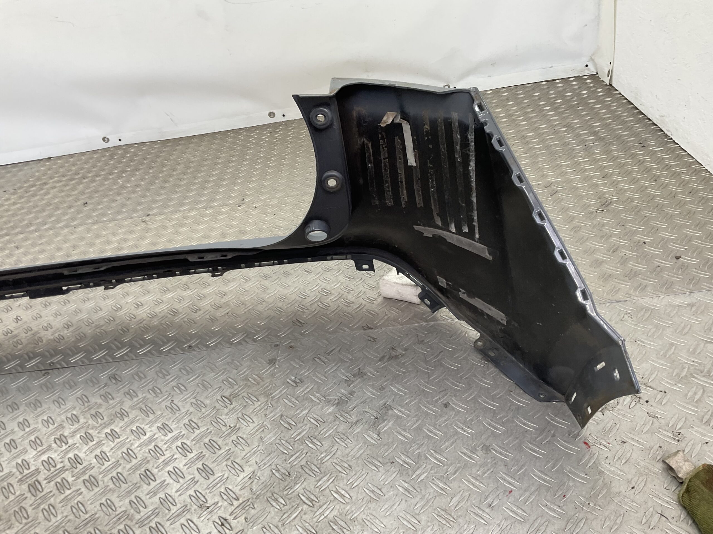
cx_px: 356
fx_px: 597
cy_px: 267
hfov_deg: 61.7
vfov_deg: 48.2
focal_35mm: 29
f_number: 1.8
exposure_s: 1/100
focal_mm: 3
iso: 25
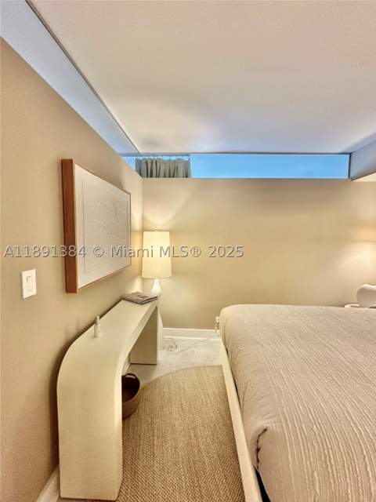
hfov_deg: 85.7
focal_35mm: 14
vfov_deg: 102.1
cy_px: 251
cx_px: 188
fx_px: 203
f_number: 2.2
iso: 250
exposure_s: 1/60
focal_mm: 2.22
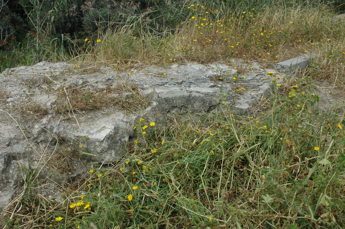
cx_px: 172
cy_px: 114
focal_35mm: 33
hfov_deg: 57.3
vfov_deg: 39.9
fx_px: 316
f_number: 9
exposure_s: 1/320
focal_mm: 22
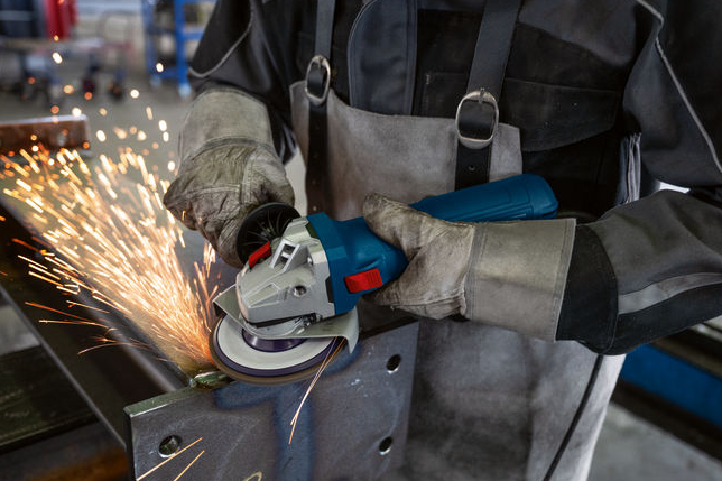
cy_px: 284
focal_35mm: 37
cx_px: 364
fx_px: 734
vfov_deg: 36.2
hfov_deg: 52.4
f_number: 2.8
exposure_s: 1/160
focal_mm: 29.5
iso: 800
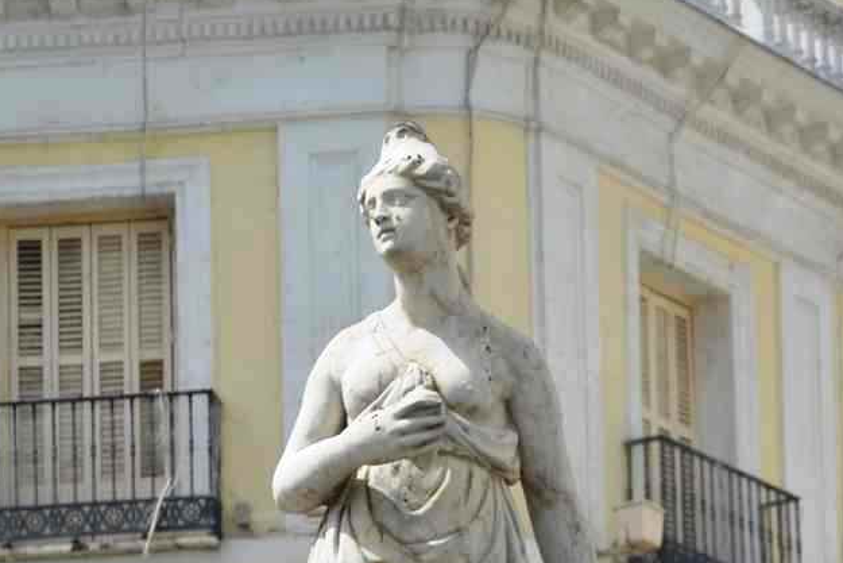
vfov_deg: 4.8
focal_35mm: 288
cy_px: 532
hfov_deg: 7.2
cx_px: 437
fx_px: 6745
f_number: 9
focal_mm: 100
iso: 100
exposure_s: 1/250
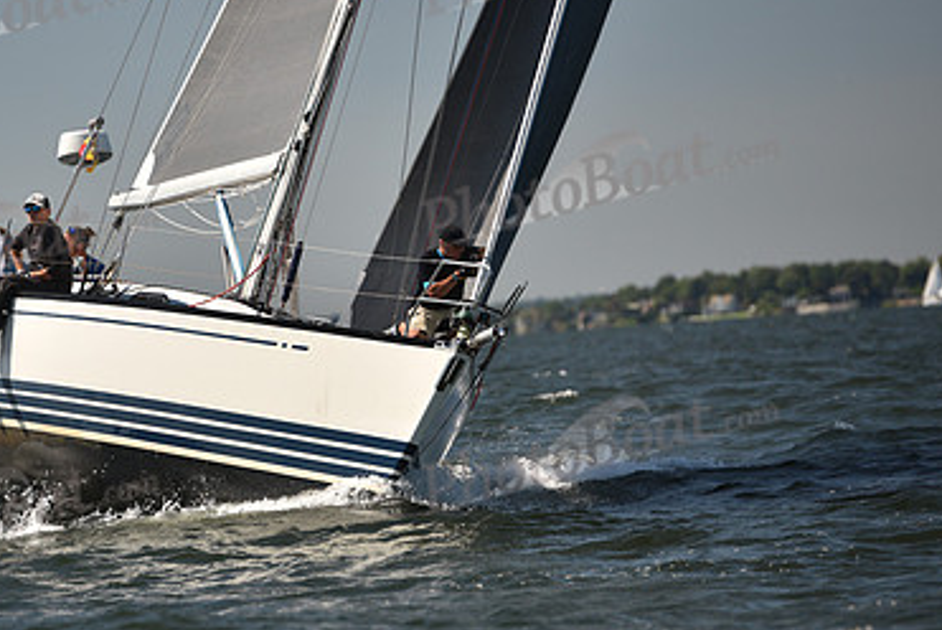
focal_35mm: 297
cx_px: 292
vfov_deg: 4.6
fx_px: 7777
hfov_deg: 6.9
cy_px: 352
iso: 250
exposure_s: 1/1600
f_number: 3.5
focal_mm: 190
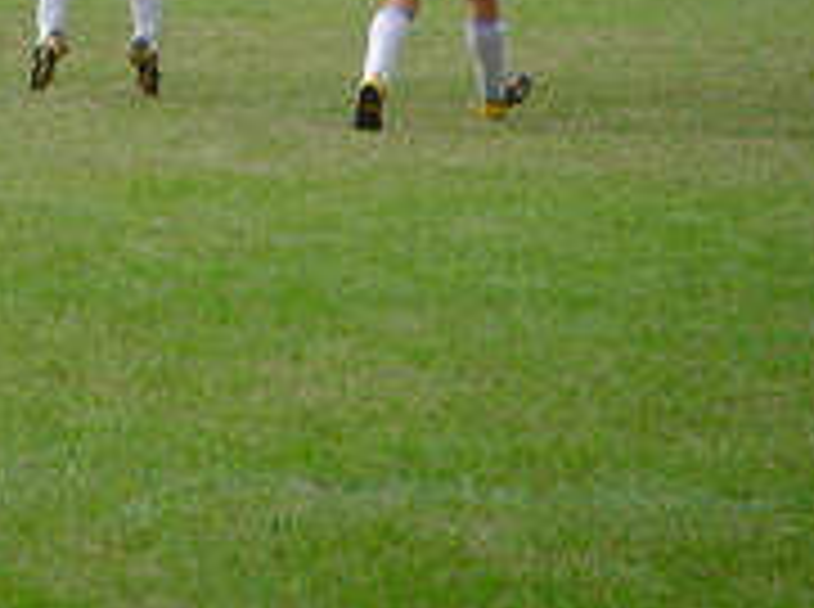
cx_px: -261
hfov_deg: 6.1
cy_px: -56
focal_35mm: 324
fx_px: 7604
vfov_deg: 4.6
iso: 80
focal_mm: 19.8
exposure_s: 1/250
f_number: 4.5
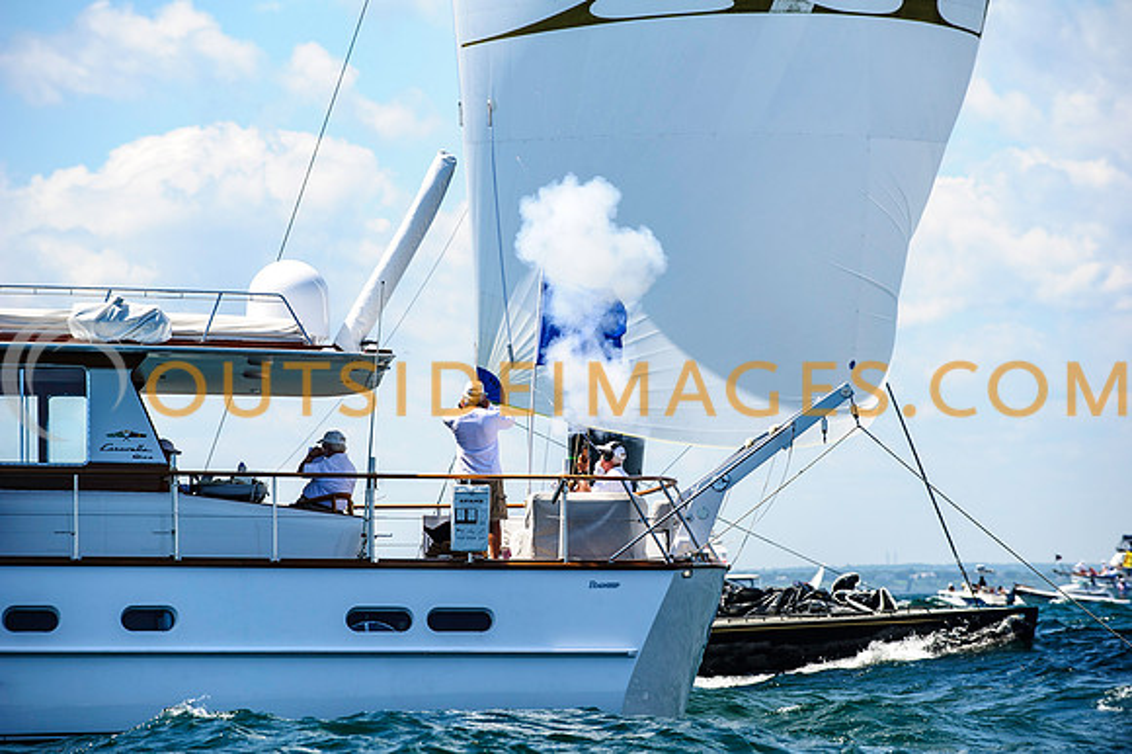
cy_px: 377
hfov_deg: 12.5
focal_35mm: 165
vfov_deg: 8.3
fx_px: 5185
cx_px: 566
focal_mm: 165
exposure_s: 1/2000
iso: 320
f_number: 5
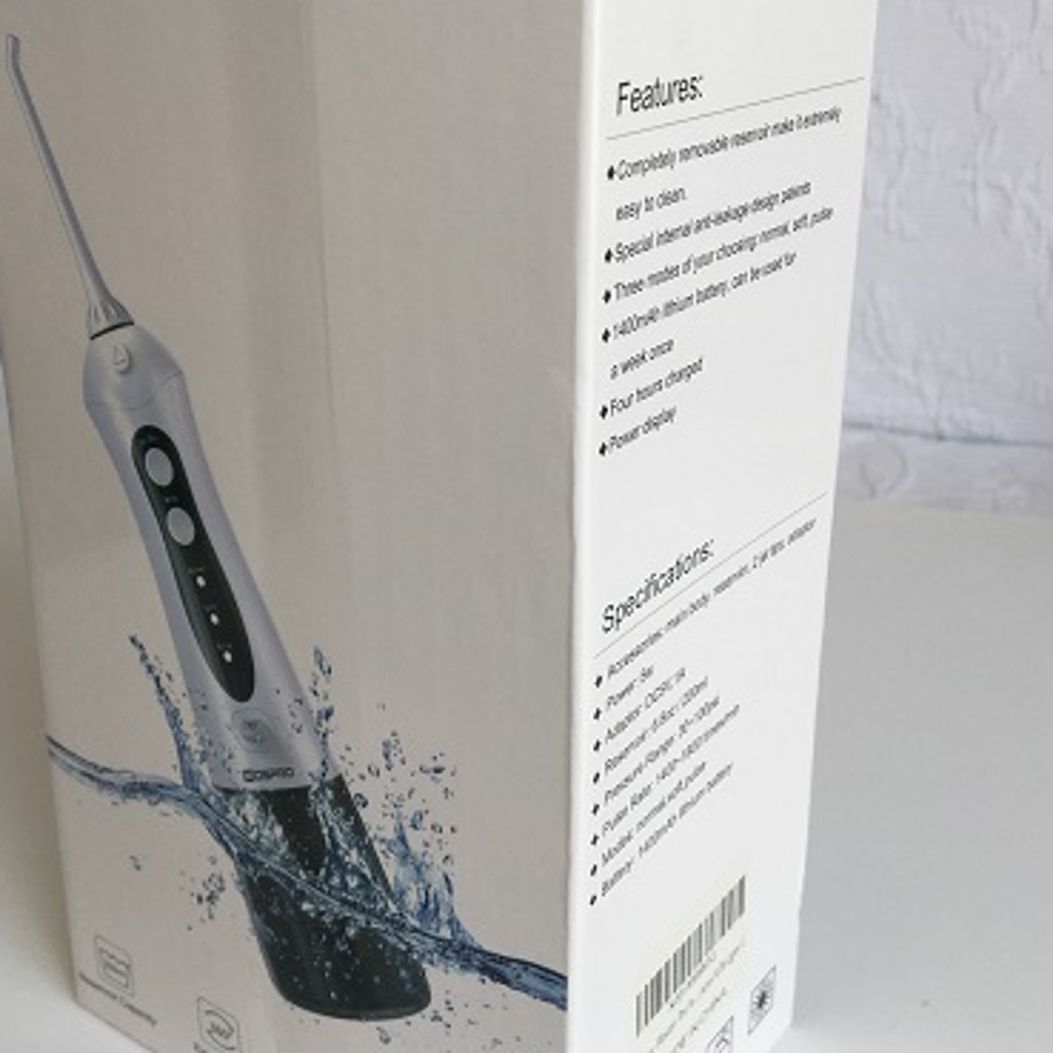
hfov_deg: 39.9
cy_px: 458
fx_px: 1445
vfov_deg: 40.0
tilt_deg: -24.7
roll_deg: +2.9
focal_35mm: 42
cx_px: 448
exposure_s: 1/269
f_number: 2.2
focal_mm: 4.15
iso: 25
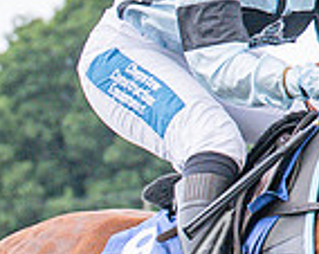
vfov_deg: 1.9
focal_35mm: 799
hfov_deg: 2.4
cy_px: 260
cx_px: -412
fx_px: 7528
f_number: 4
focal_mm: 70
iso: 400
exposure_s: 1/1600
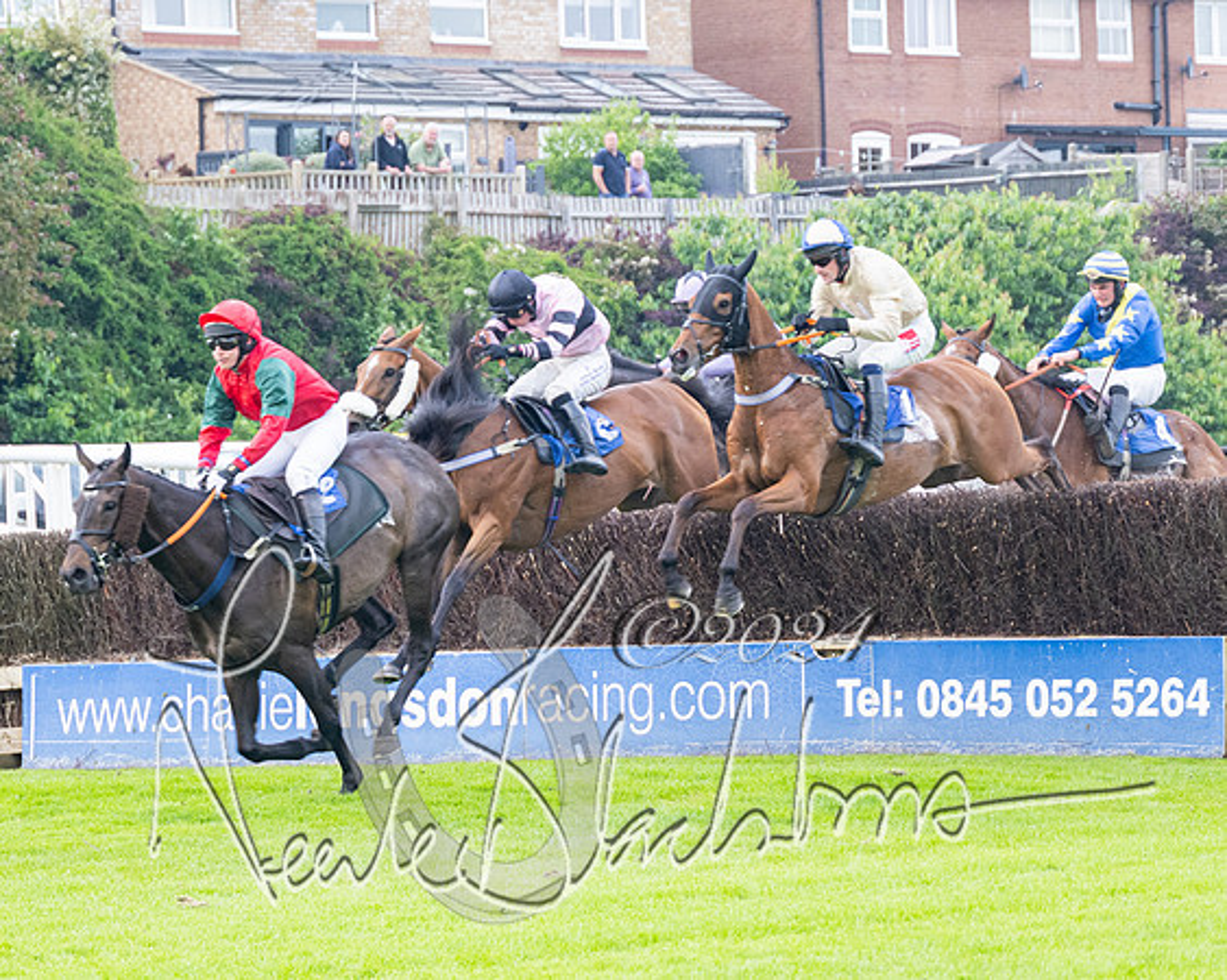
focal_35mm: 187
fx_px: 6794
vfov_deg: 8.3
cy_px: 489
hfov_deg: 10.3
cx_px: 598
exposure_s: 1/500
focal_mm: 98
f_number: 4
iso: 800
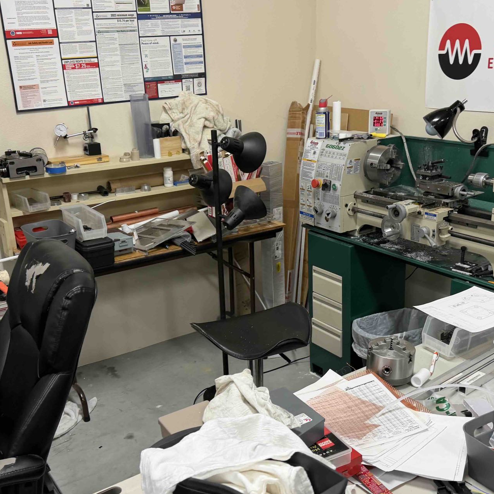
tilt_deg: -18.2
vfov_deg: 41.8
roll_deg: +2.1
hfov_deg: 41.8
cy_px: 276
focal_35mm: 40
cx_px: 263
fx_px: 646
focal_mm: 6.76
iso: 125
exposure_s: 1/60
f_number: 1.78
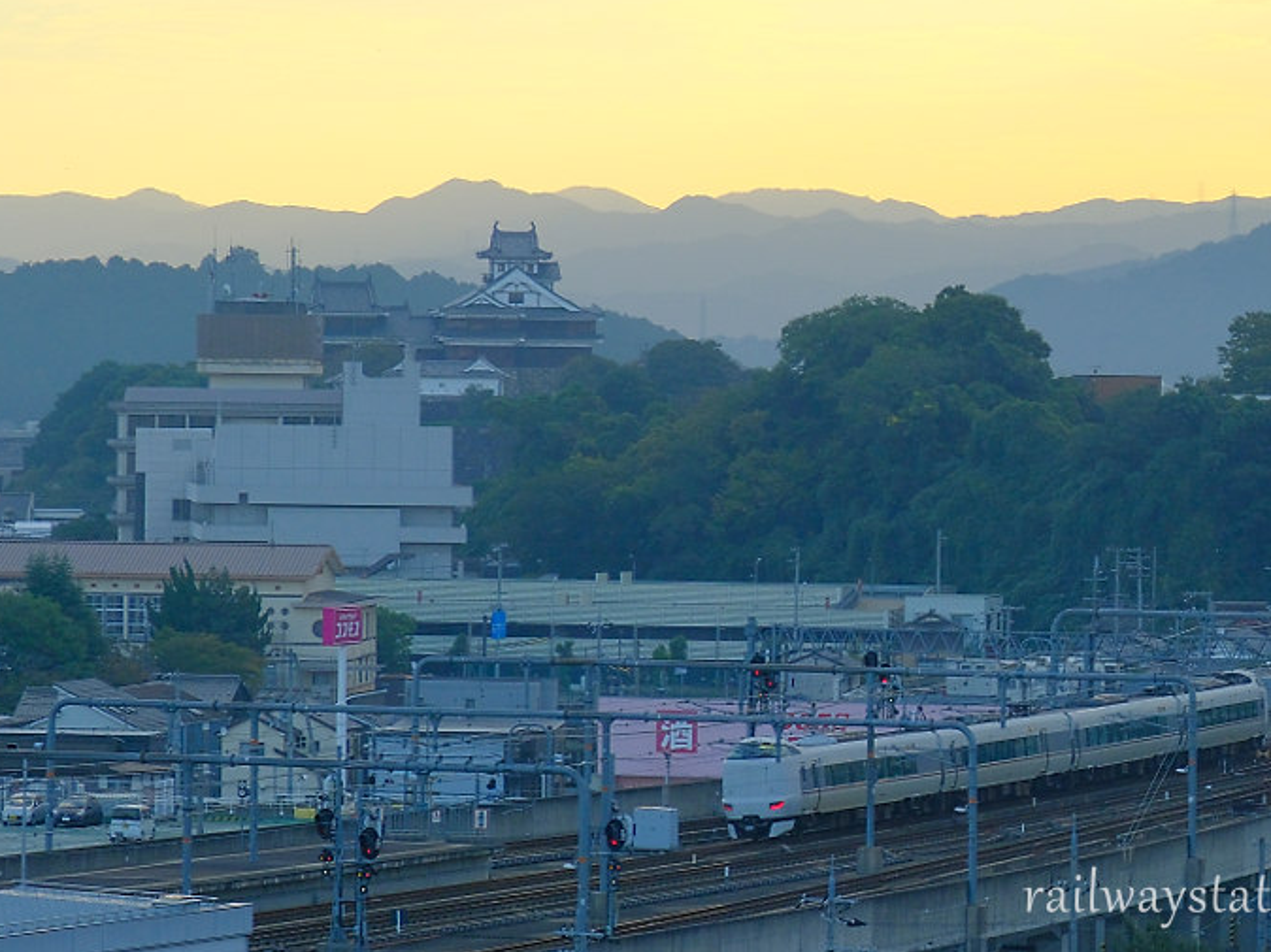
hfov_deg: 21.5
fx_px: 3340
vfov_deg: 16.2
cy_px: 471
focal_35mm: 91
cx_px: 713
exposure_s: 1/150
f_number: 8
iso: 500
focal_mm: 55
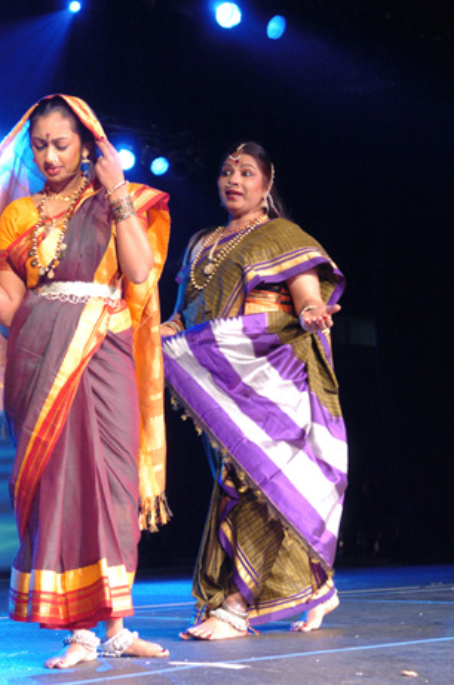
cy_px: 385
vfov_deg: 27.4
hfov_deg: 18.3
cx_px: 161
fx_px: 1406
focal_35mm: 74
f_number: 2.8
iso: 800
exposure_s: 1/100
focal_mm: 38
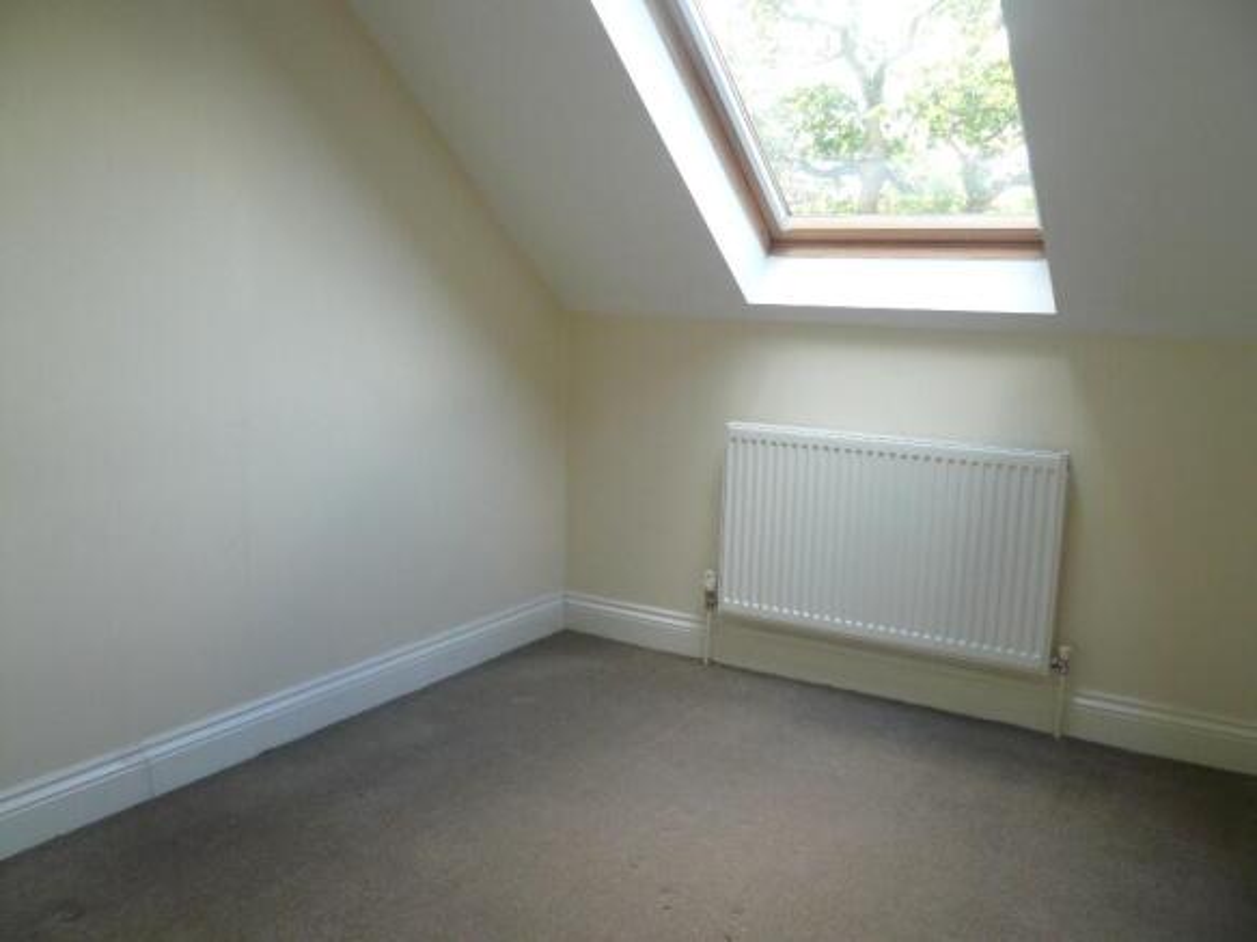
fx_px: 1053
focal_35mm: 29
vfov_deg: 48.2
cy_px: 471
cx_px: 628
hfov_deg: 61.7
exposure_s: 1/60
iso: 100
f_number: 2.8
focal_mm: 4.7
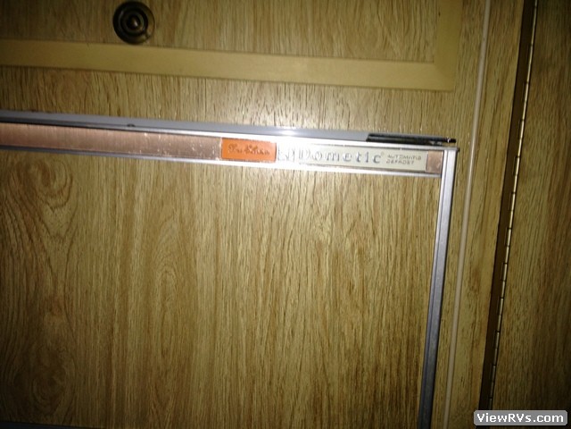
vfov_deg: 42.9
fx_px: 544
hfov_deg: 55.4
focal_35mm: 33
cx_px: 286
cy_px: 214
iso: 50
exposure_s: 1/20
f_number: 2.4
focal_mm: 4.12
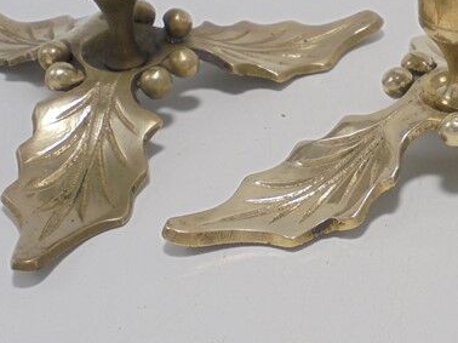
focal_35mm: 81
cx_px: 450
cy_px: 83
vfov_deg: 18.1
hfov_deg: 23.2
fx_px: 1071
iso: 100
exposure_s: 1/80
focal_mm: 6.1
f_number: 4
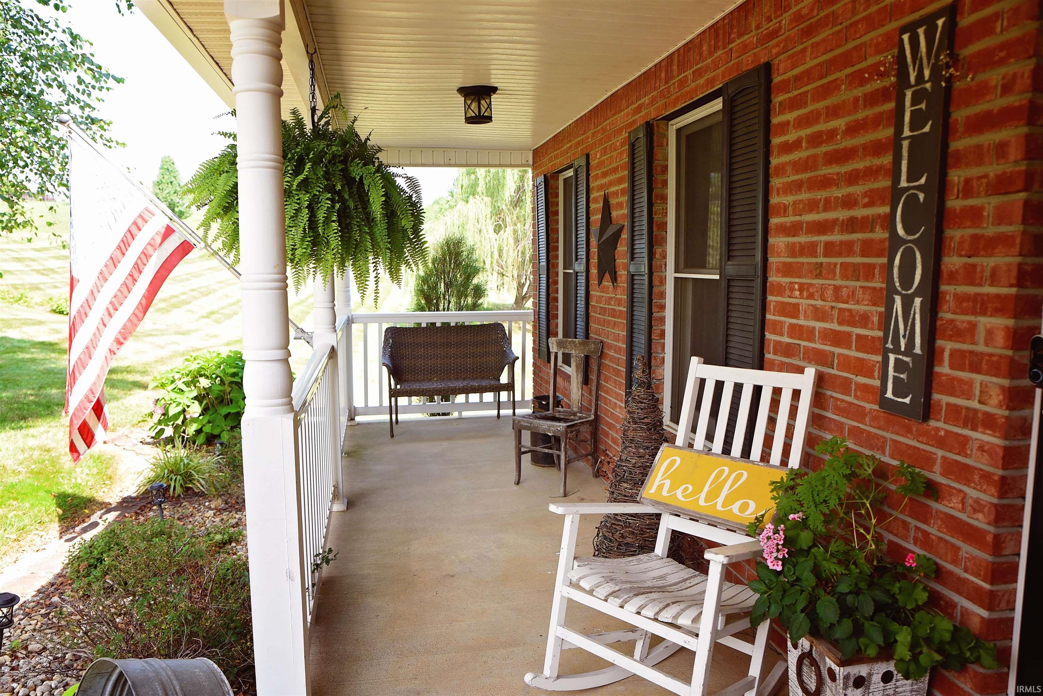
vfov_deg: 49.6
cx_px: 522
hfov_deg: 69.4
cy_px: 348
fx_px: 753
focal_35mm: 26
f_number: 4
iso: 560
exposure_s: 1/800
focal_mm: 26
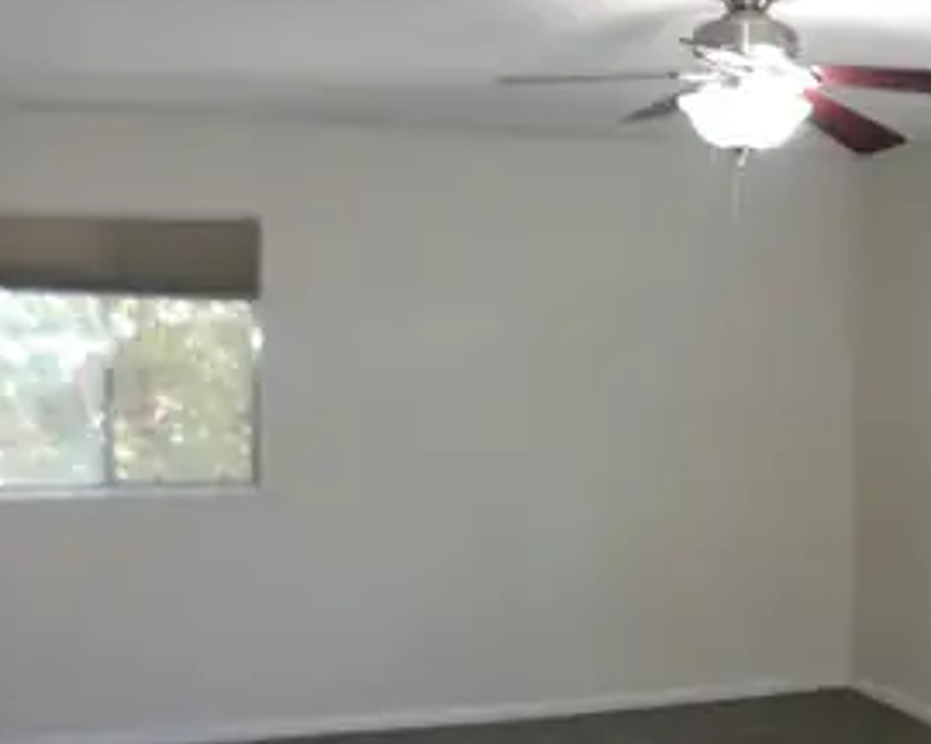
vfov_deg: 29.0
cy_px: 472
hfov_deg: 35.9
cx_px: 555
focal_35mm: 52
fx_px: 1433
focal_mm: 6.3
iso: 200
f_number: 2.8
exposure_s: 1/60
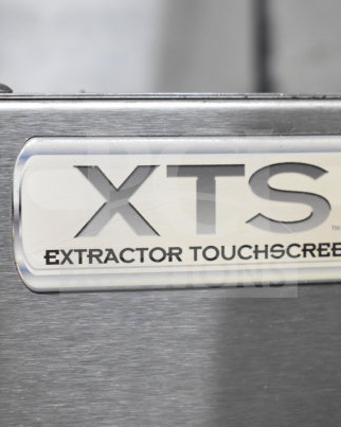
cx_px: 178
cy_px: 214
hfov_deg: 18.9
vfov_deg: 23.6
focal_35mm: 81
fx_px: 1023
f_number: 4.8
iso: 2200
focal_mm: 38
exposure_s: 1/60
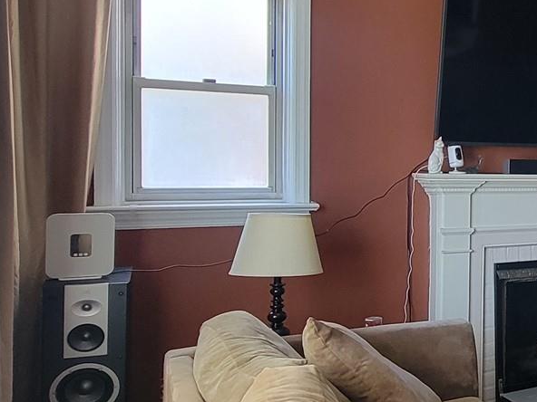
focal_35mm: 45
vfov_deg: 32.2
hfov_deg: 31.6
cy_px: 186
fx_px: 698
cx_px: 710
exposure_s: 1/60
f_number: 2.2
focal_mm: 2.2
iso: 200
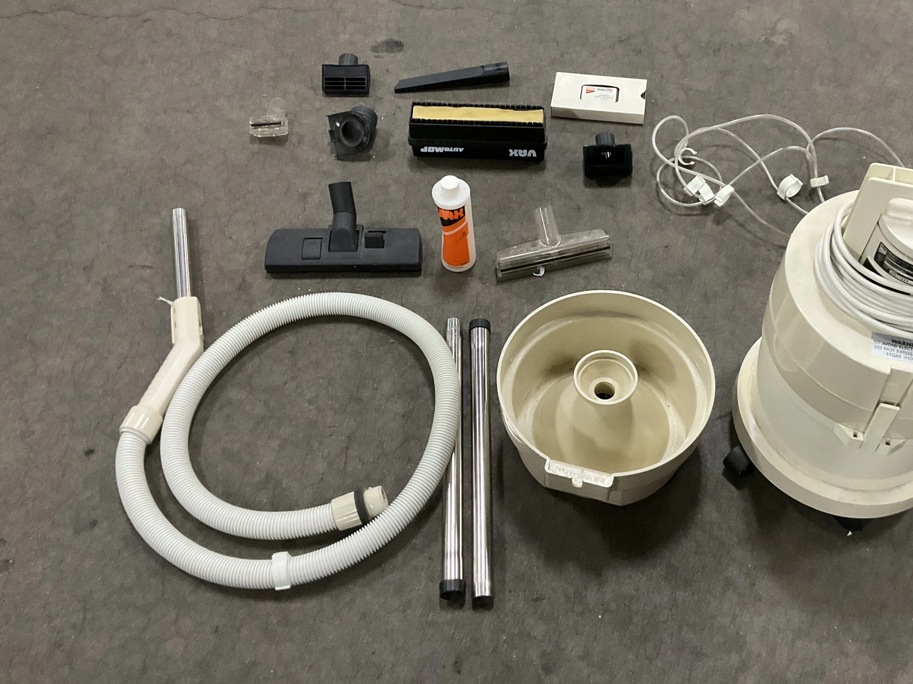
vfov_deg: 38.6
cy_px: 301
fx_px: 976
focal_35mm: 37
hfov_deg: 49.6
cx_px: 578
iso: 250
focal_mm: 3
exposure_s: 1/60
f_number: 1.8
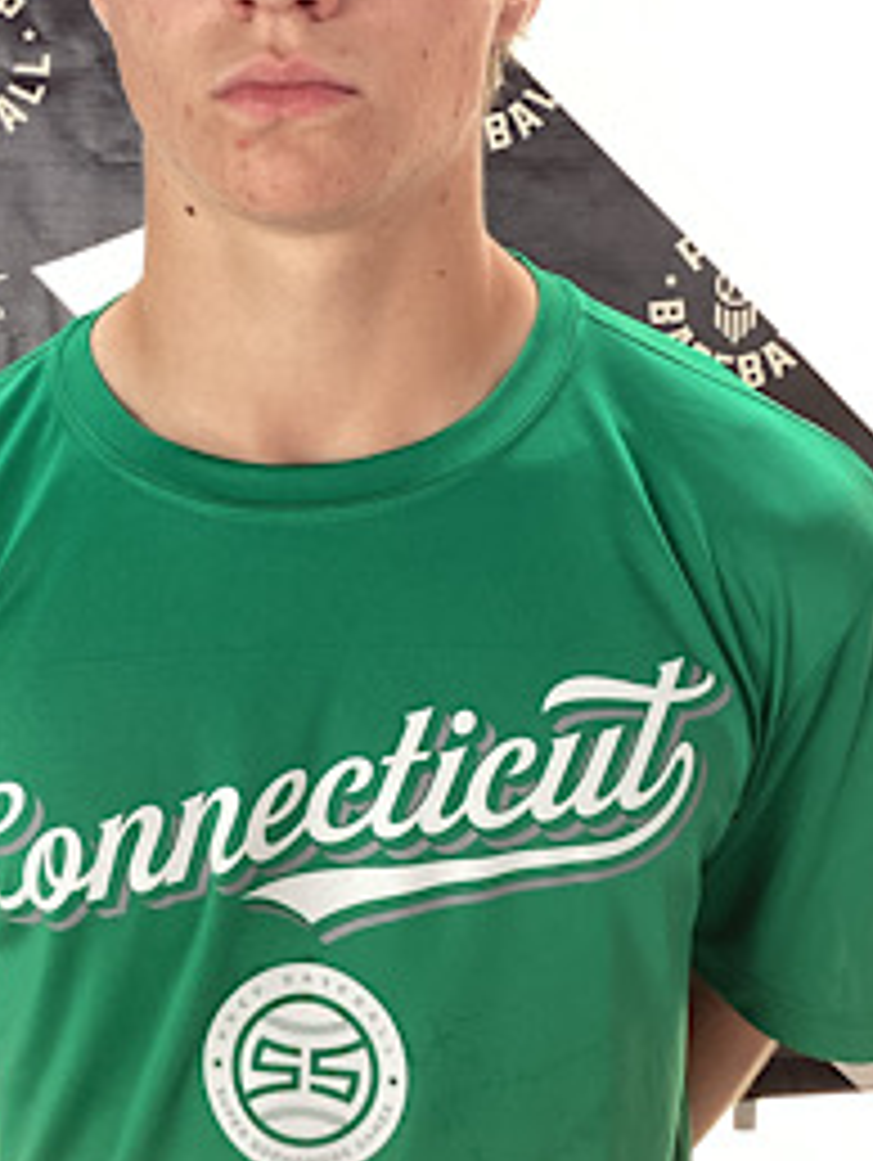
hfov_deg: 30.2
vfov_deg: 39.2
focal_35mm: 48
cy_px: 392
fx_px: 1611
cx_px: 328
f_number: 2.4
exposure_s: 1/60
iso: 50
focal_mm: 3.3
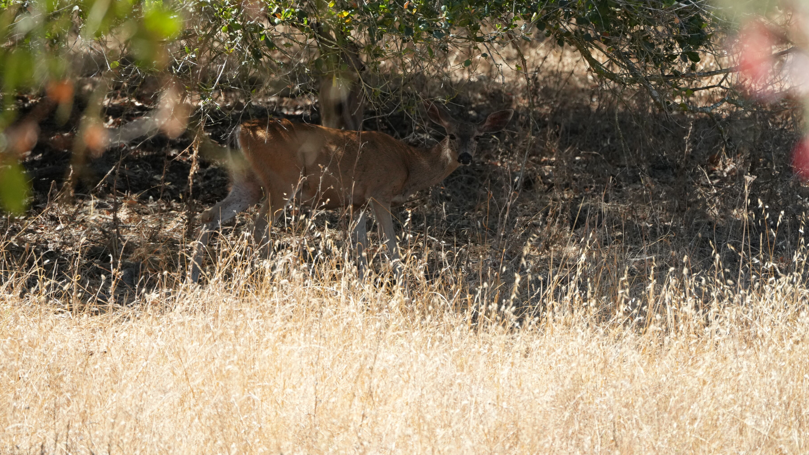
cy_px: 163
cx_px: 475
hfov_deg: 4.3
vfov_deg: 2.4
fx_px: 10747
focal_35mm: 501
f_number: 6.3
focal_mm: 400
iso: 1250
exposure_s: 1/1000
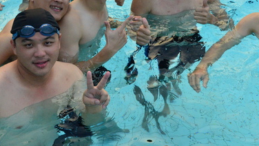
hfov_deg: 30.1
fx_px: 481
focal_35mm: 70
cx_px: 149
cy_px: 34
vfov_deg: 17.2
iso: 3200
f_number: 7.1
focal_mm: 24
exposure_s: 1/800
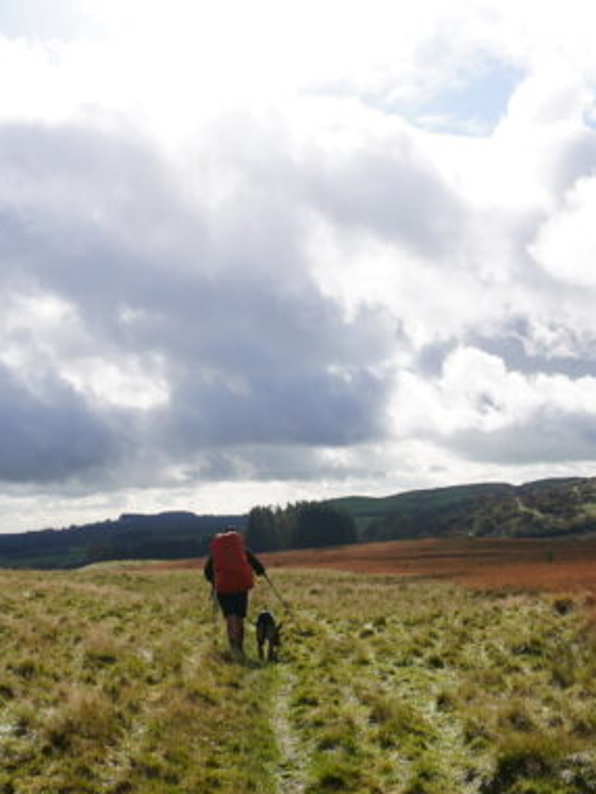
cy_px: 495
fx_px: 1423
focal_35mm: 62
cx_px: 402
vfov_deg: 31.1
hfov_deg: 23.5
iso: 100
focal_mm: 16
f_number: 5
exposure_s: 1/1250
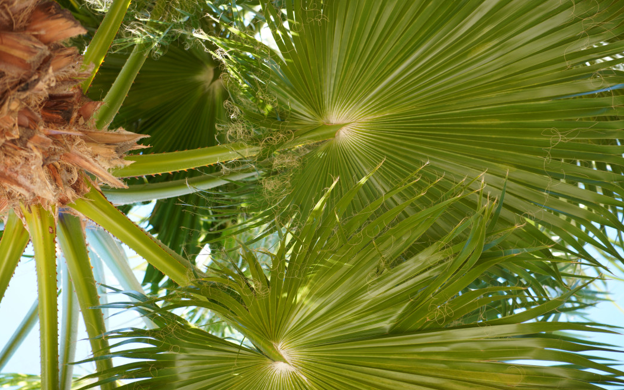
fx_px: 1310
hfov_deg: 26.8
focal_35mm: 77
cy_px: 186
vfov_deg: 16.9
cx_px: 311
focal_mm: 50
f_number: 3.2
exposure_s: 1/100
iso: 100
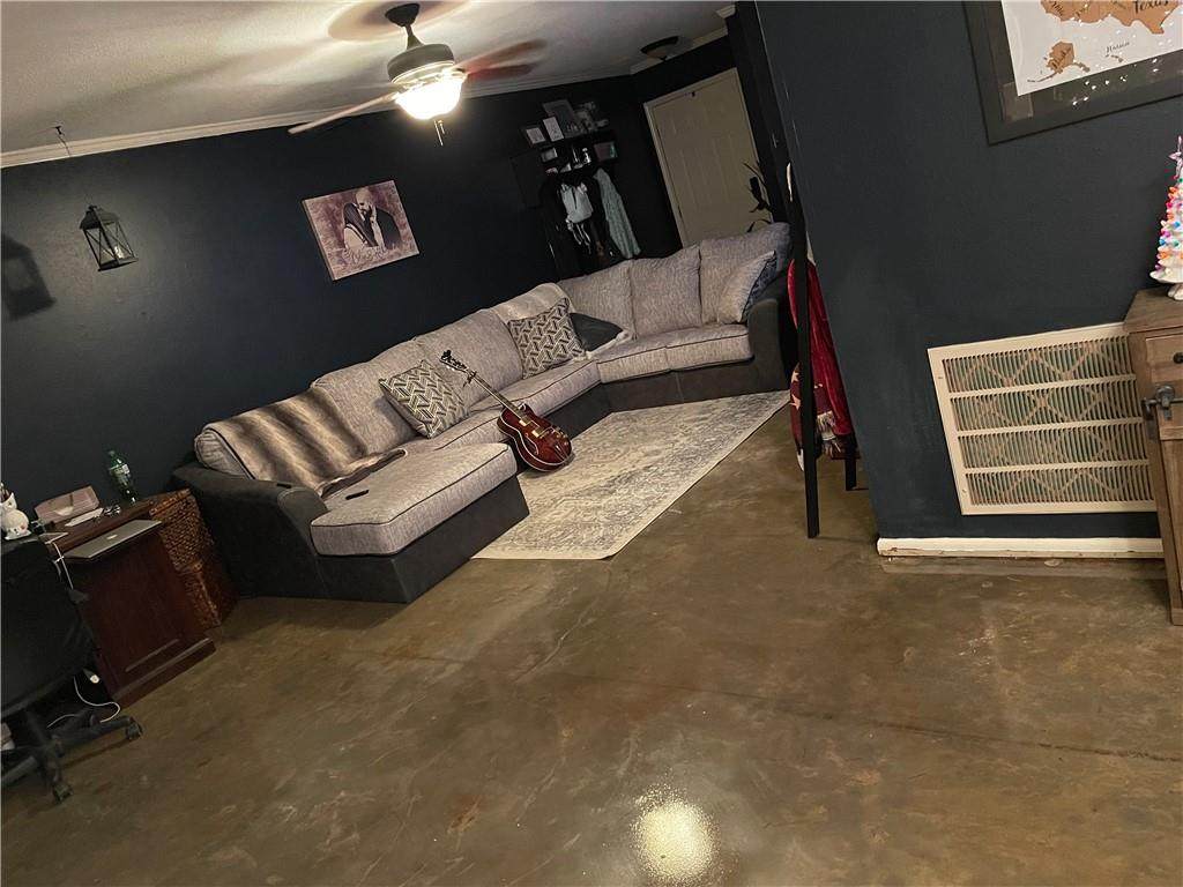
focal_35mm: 26
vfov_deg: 53.1
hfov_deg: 67.3
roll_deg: +17.9
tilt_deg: -14.5
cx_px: 592
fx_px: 889
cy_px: 444
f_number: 1.6
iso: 1000
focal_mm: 4.2
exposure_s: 1/30
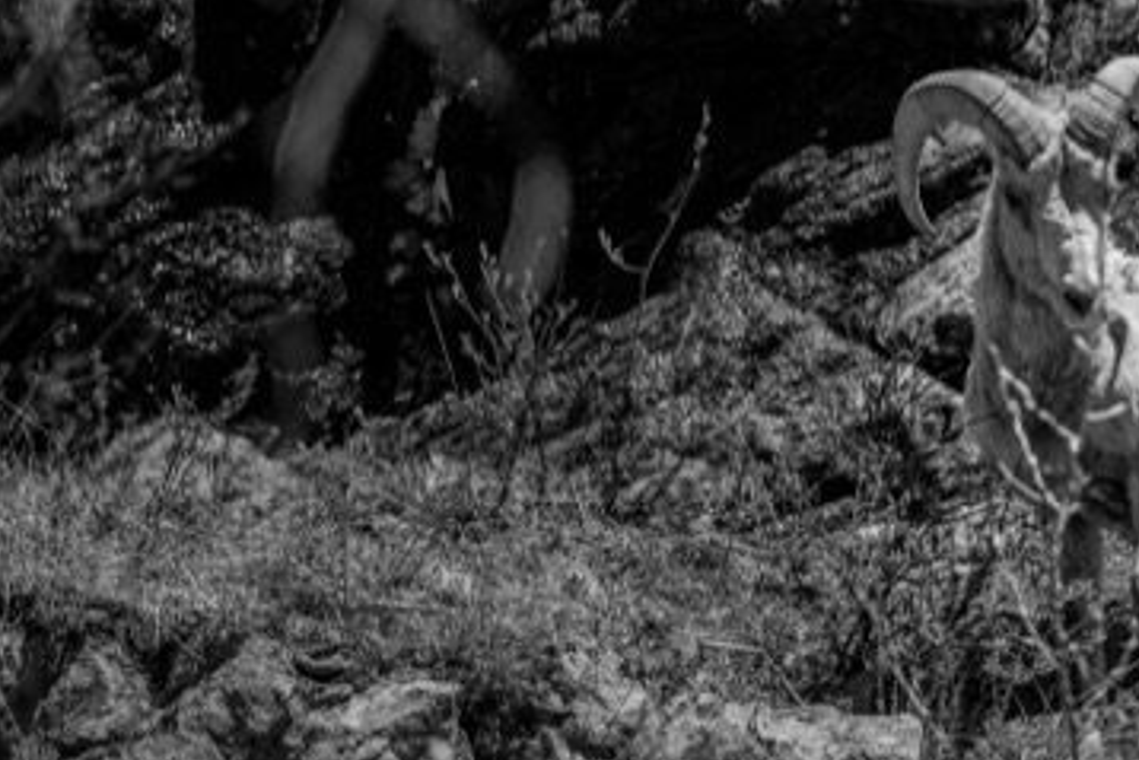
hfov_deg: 4.1
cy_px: 159
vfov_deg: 2.7
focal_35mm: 503
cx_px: 1037
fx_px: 15920
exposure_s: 1/640
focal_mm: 200
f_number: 2.8
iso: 50
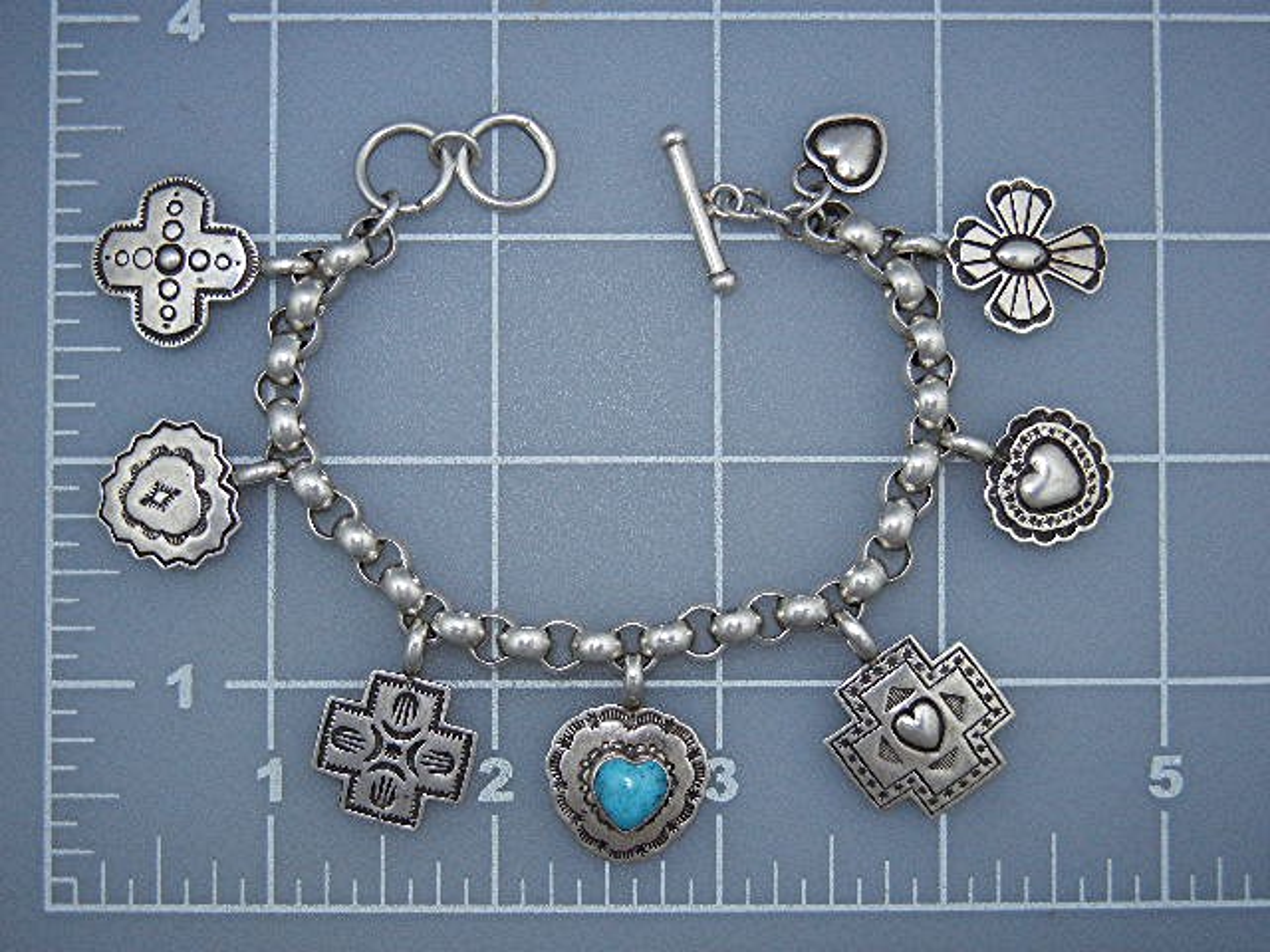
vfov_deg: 28.0
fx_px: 1908
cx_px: 635
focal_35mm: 52
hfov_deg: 36.8
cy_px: 476
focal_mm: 9.3
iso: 243
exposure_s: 1/30
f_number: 3.9
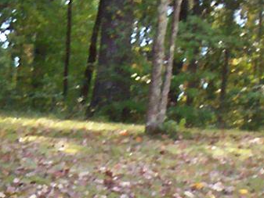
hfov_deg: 8.0
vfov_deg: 6.0
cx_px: 11
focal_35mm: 246
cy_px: 273
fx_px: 1877
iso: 140
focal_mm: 5.9
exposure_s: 1/73.1
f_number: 4.5
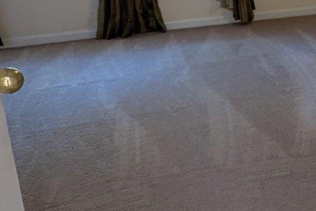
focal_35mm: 61
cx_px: 427
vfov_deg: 21.7
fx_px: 535
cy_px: 19
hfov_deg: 26.9
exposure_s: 1/24
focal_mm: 1.95
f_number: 2.2
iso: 71
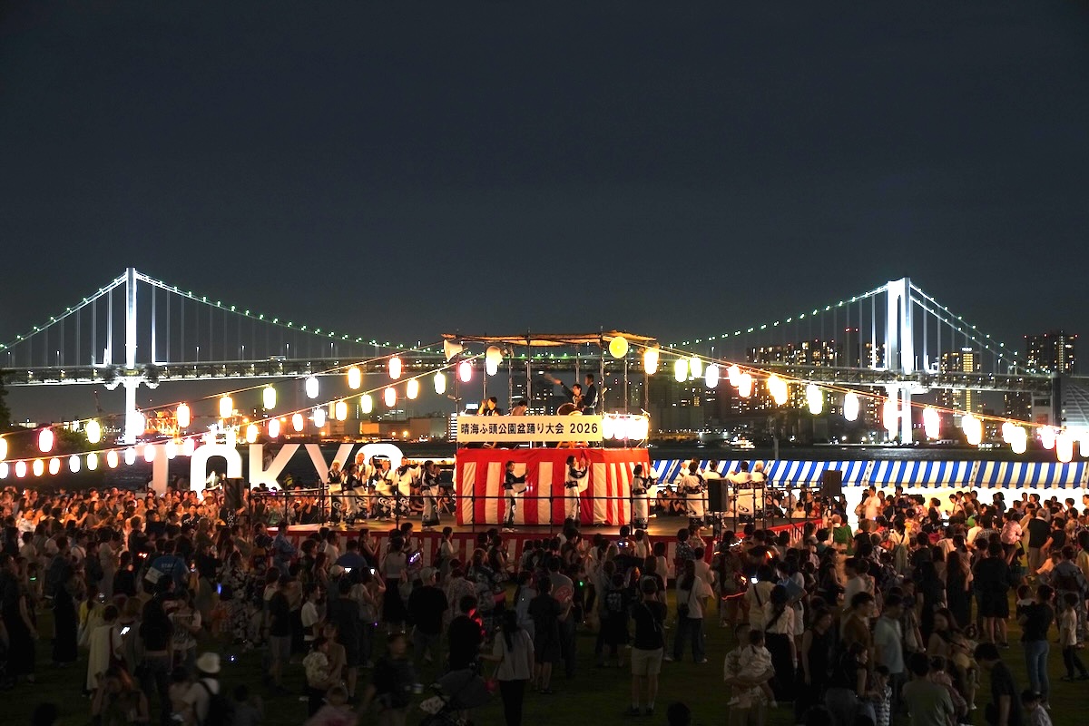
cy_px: 363
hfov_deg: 28.8
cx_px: 544
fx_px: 2117
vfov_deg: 19.5
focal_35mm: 70
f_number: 4
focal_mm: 70
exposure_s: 1/15
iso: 1600
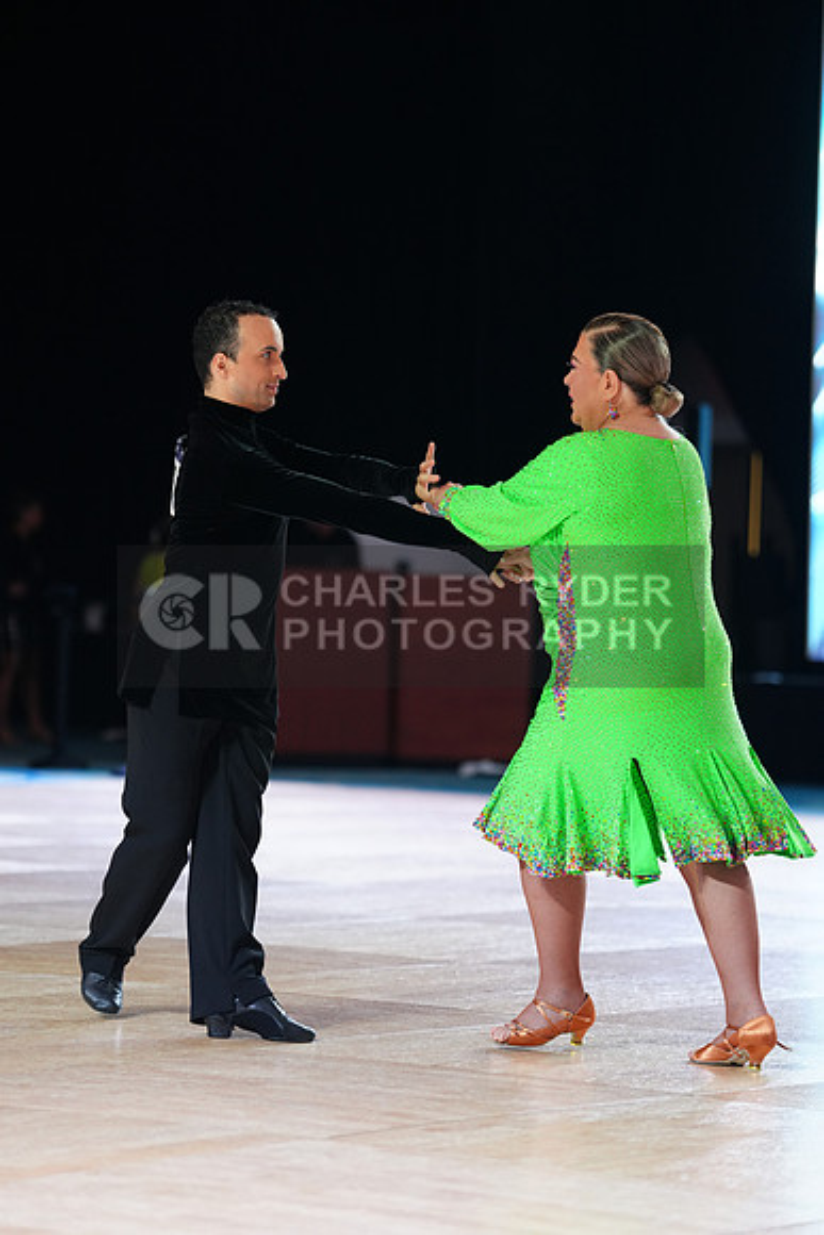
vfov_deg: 15.8
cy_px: 618
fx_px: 4460
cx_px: 412
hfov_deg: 10.6
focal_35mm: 130
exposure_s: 1/400
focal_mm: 130
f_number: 2.8
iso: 1250
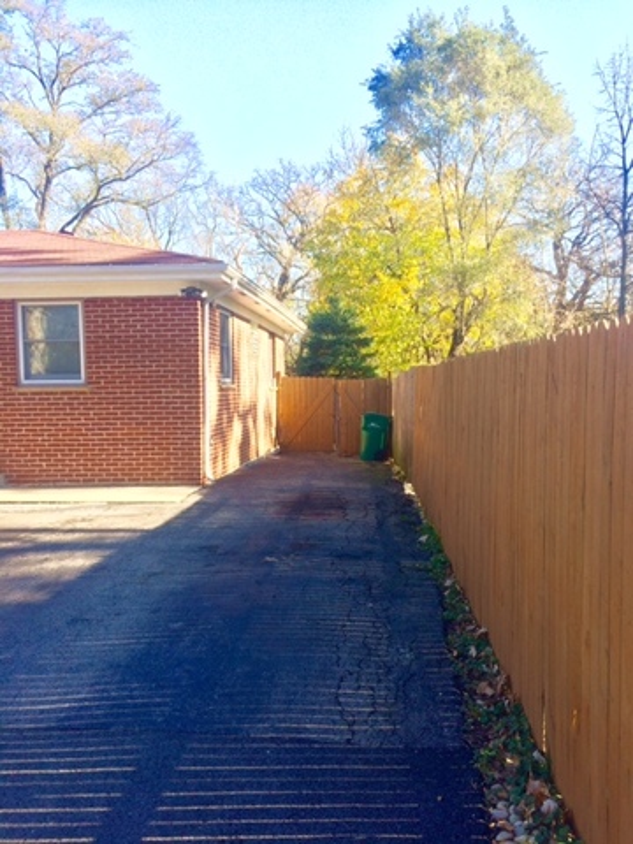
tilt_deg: -5.9
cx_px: 316
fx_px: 707
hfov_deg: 48.2
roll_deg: +1.9
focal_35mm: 29
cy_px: 422
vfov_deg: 61.7
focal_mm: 4.15
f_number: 2.2
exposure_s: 1/331
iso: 32
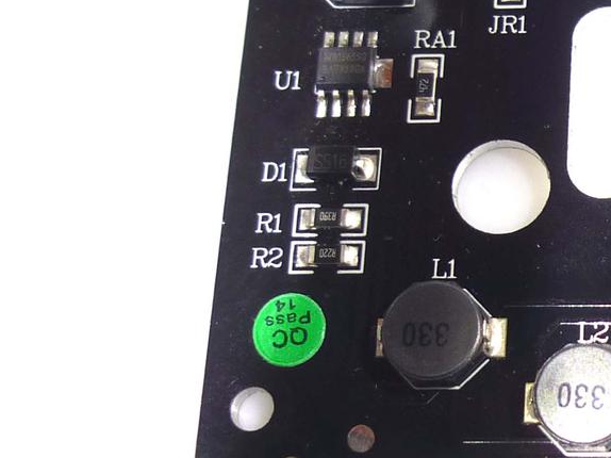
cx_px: 723
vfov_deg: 15.9
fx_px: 1623
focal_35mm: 92
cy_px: 75
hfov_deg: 20.1
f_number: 2.8
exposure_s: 1/40
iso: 80
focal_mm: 5.5
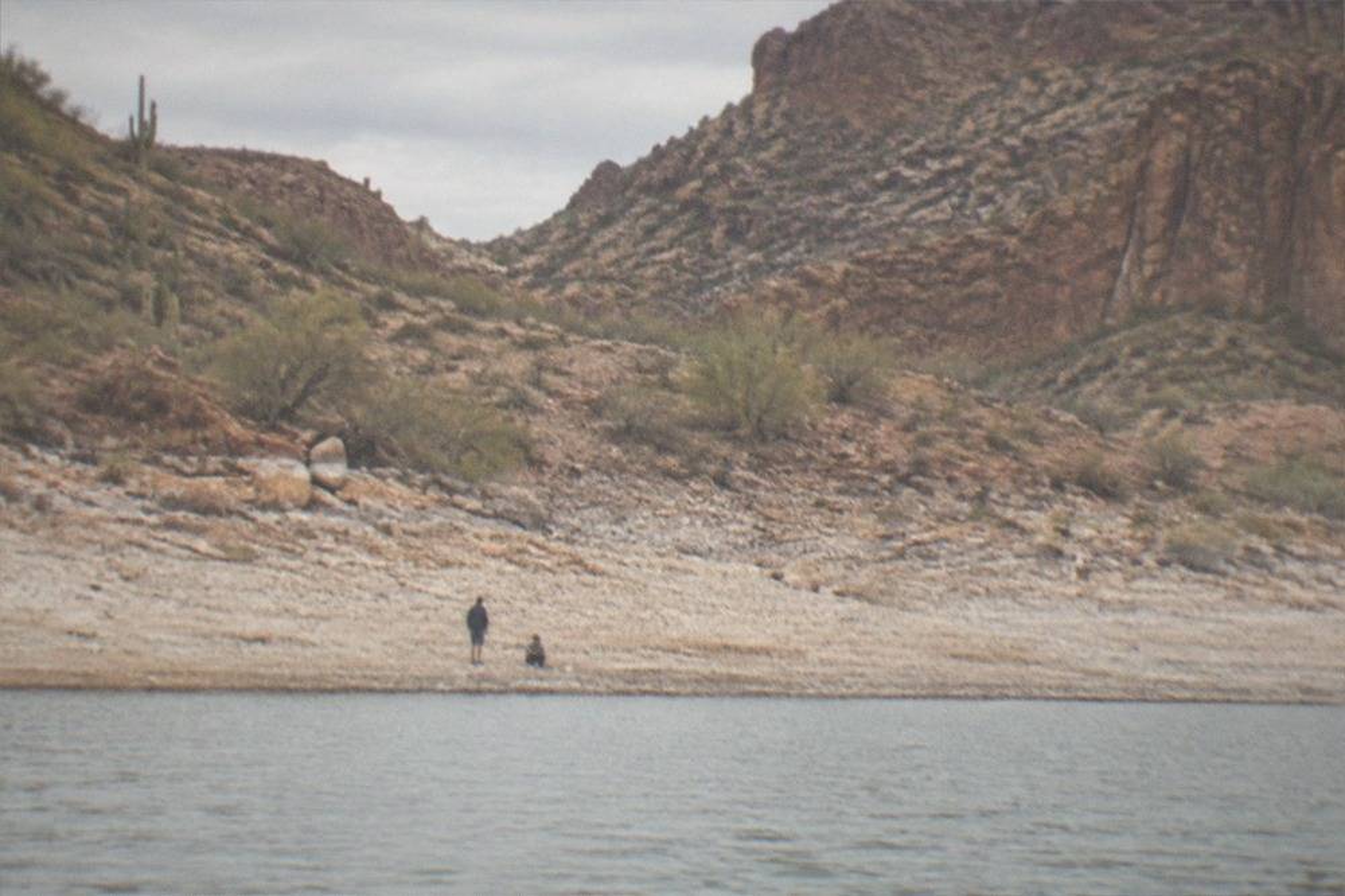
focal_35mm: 35
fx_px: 1307
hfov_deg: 54.5
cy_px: 448
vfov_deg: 37.8
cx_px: 672
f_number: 4.5
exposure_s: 1/1250
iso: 160
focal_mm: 35
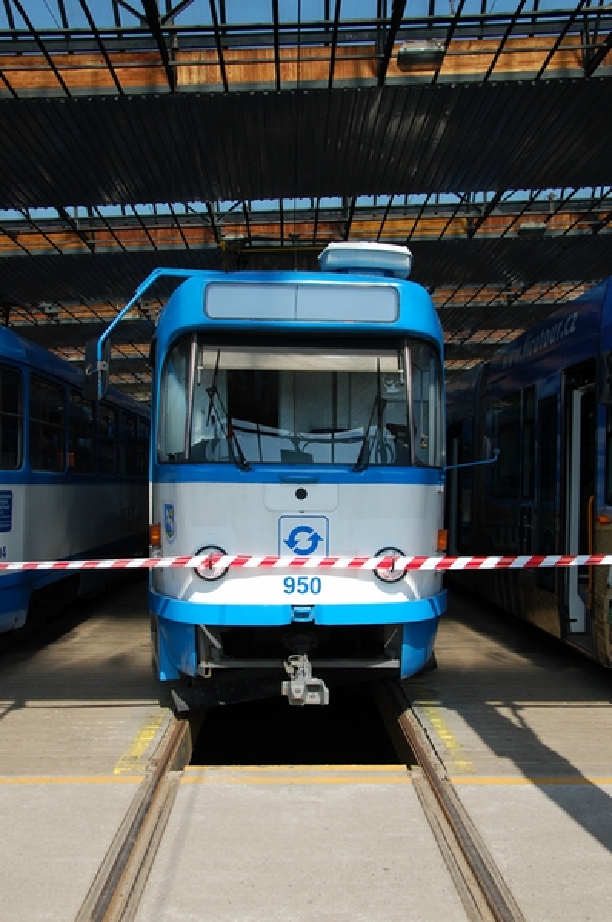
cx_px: 306
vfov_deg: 51.4
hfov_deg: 35.4
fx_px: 960
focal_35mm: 38
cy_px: 461
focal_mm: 25
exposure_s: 1/320
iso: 200
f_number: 9
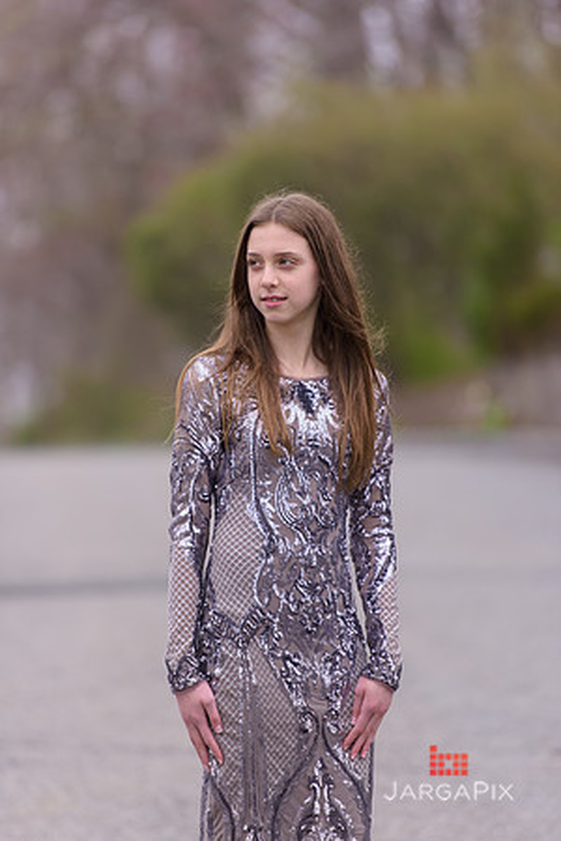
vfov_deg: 10.3
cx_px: 280
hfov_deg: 6.9
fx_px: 4675
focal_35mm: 200
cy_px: 420
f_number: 3.2
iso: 400
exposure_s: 1/1000
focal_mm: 200
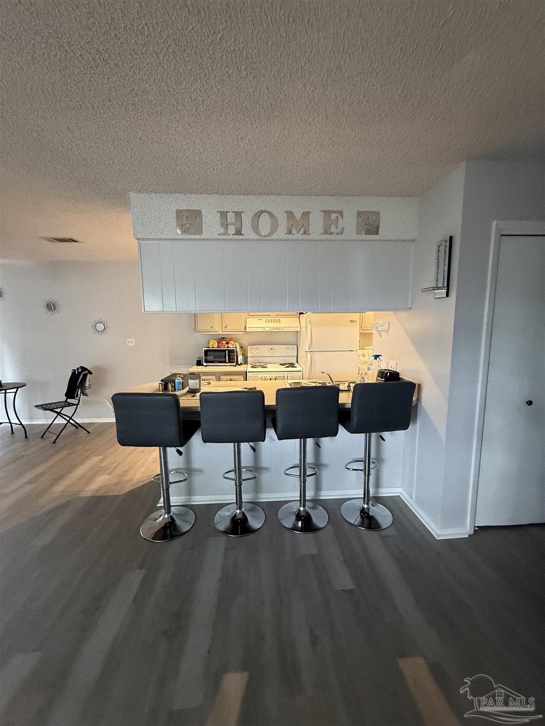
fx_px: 294
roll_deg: +0.7
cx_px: 272
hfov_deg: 85.7
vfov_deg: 102.1
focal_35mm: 14
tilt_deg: -4.9
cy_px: 363
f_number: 2.2
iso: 640
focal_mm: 2.22
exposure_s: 1/60
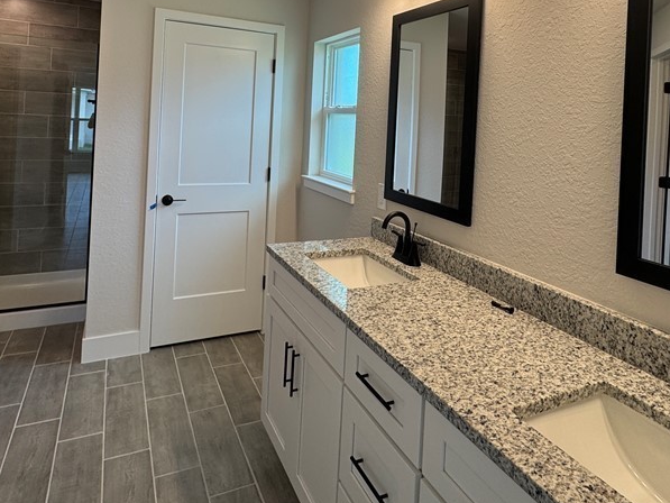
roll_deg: -3.9
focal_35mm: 24
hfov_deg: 71.6
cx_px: 332
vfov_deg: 54.0
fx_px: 465
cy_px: 120
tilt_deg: +1.1
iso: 50
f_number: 2.2
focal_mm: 2.22
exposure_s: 1/120
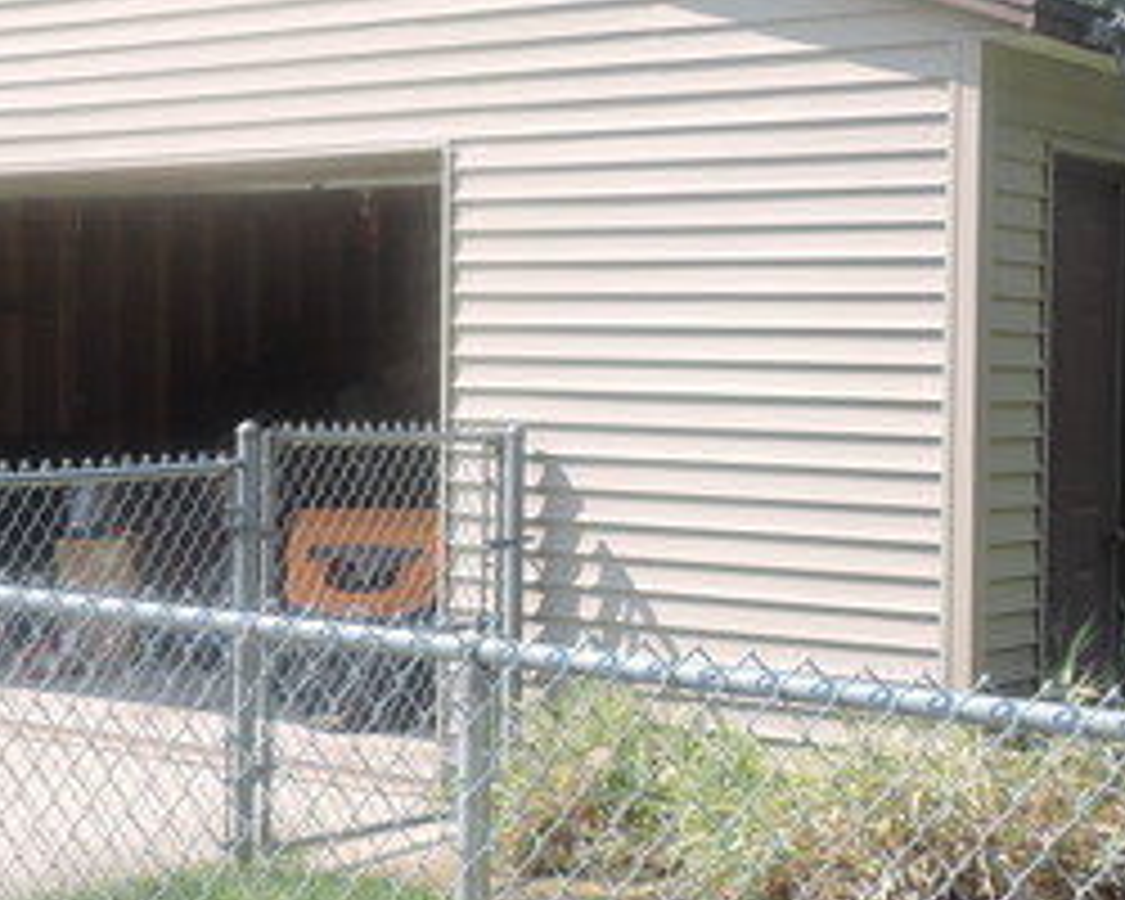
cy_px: 410
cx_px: 414
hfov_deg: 25.3
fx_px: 2497
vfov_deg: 20.4
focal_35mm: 75
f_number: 3.1
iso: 100
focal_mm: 5.4
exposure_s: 1/640
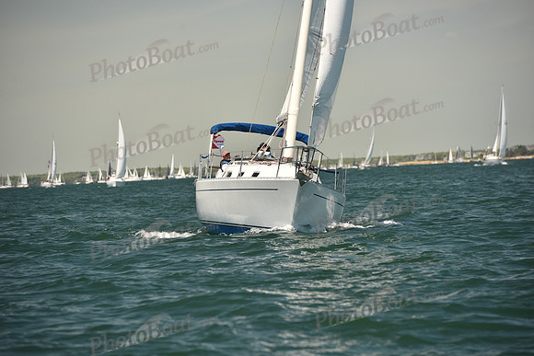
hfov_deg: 10.3
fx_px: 2967
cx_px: 267
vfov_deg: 6.9
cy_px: 178
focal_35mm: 200
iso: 250
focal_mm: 200
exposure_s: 1/800
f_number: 5.6
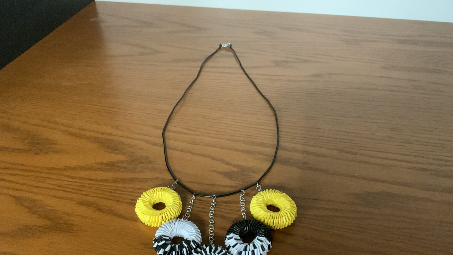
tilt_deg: -40.9
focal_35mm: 32
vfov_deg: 36.4
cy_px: 163
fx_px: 384
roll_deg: +0.0
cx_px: 227
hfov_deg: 61.0
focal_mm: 3
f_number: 1.8
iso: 320
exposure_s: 1/24
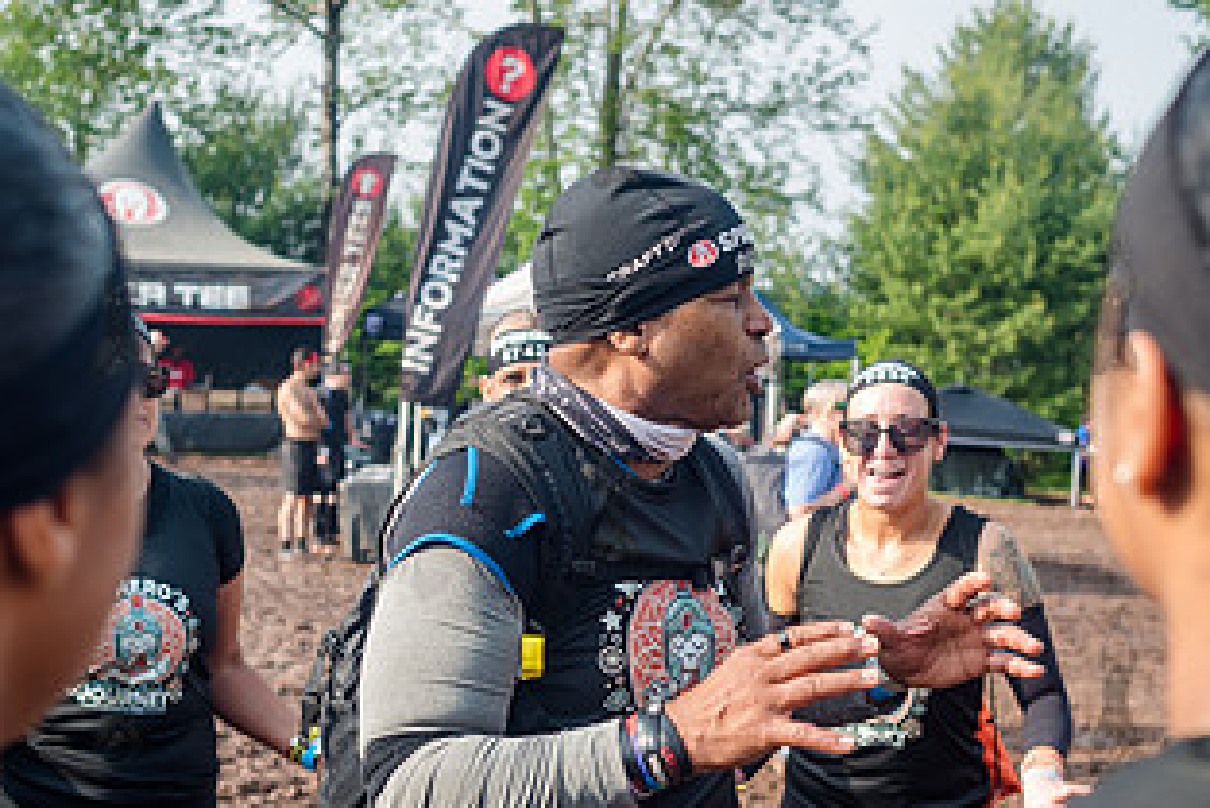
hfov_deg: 30.5
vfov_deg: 20.6
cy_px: 493
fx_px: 2219
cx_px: 615
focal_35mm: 66
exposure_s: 1/500
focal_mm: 35
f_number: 4.5
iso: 250
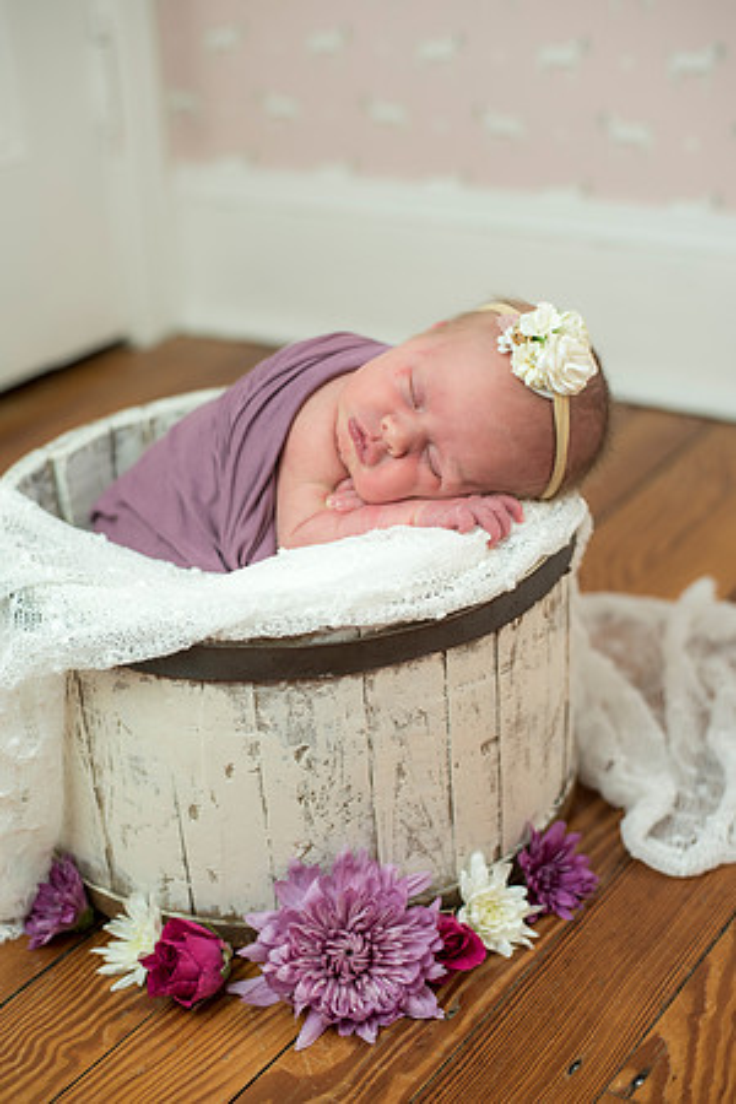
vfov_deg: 39.6
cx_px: 368
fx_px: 1533
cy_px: 552
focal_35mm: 50
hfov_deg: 27.0
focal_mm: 50
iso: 400
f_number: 2.8
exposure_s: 1/320
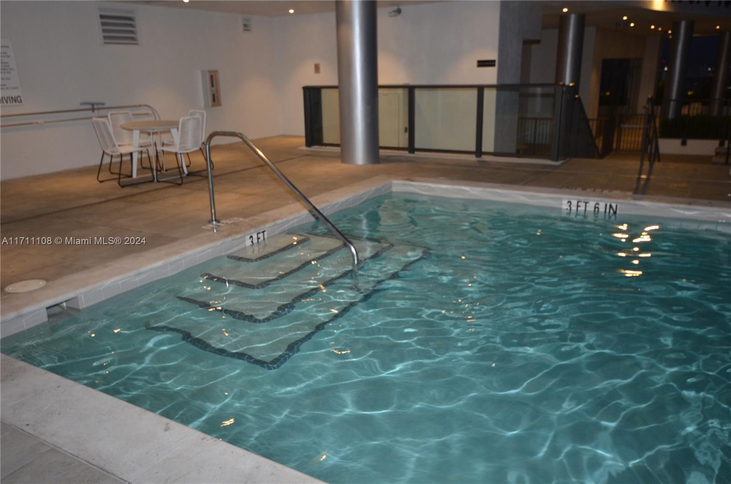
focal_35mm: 30
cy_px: 242
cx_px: 366
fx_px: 608
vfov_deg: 43.4
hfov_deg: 62.0
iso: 800
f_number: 5.6
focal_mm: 20
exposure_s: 1/60
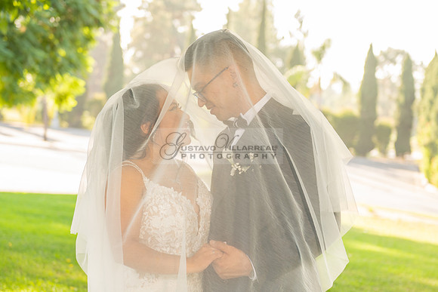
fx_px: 1133
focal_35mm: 93
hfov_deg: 21.9
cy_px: 179
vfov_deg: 14.7
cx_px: 216
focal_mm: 70
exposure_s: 1/200
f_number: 3.5
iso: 200
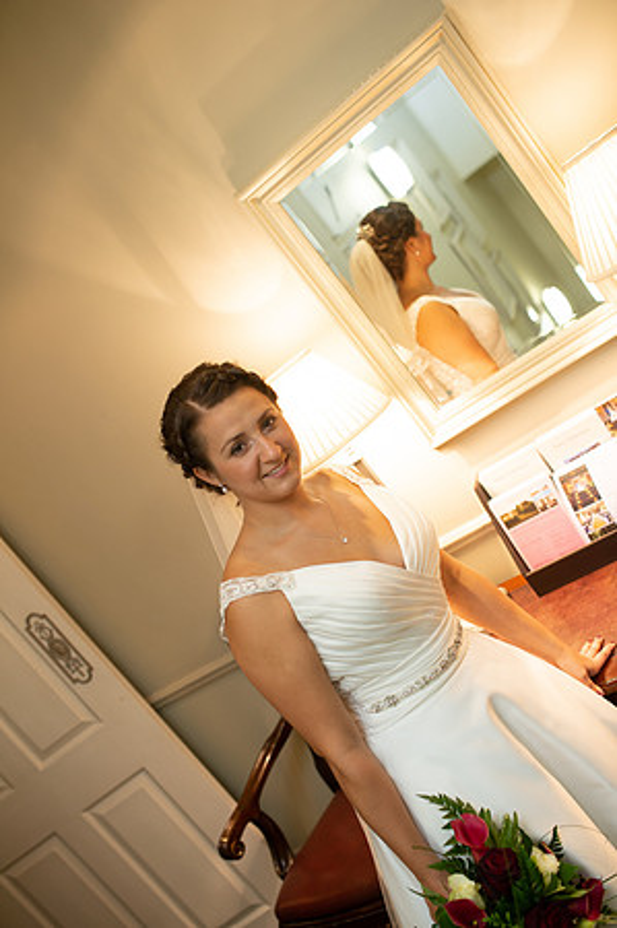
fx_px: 902
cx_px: 308
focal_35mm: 35
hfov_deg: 37.8
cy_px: 464
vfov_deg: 54.5
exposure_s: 1/80
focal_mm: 35
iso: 640
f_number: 2.8
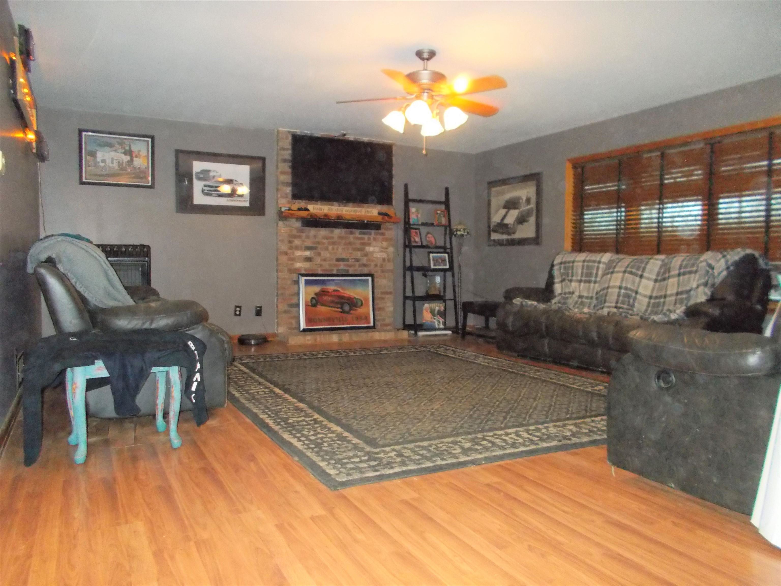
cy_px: 293
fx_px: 587
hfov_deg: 67.3
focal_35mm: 26
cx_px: 390
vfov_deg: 53.1
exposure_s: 1/25
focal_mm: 4.6
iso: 800
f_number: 3.2
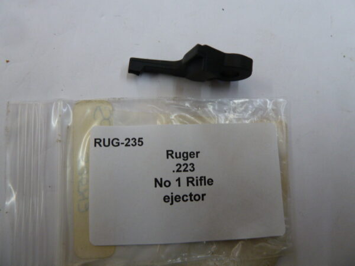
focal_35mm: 25
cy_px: 133
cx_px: 178
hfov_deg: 69.4
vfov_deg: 54.9
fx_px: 256
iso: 200
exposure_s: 1/30
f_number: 3.3
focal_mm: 4.1
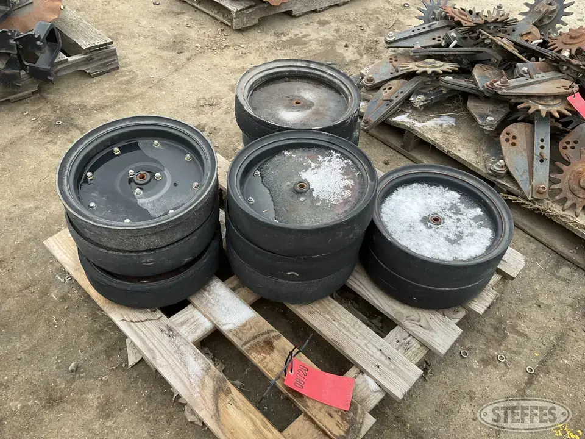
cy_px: 220
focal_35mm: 29
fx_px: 490
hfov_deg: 61.7
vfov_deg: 48.2
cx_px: 292
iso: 20
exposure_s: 1/170
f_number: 1.8
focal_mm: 3
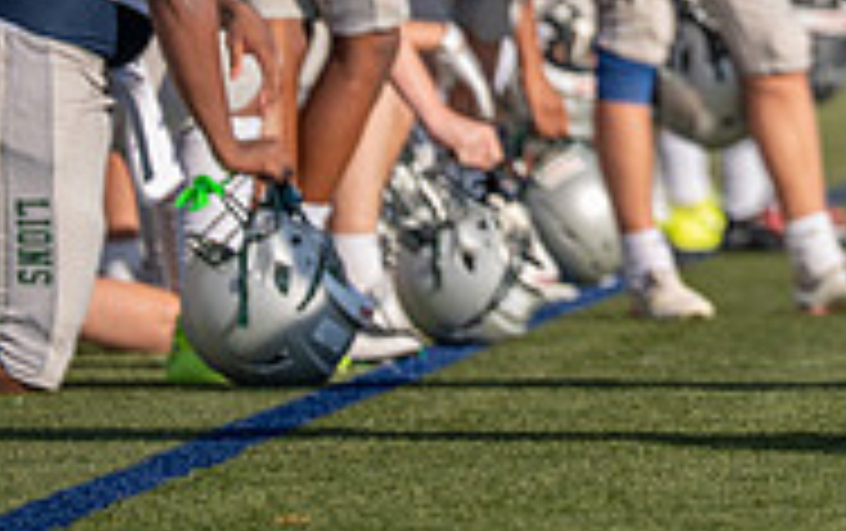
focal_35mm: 629
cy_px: -326
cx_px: 954
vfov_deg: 2.1
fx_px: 14520
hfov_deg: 3.3
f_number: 2.8
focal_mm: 200
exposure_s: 1/2000
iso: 100
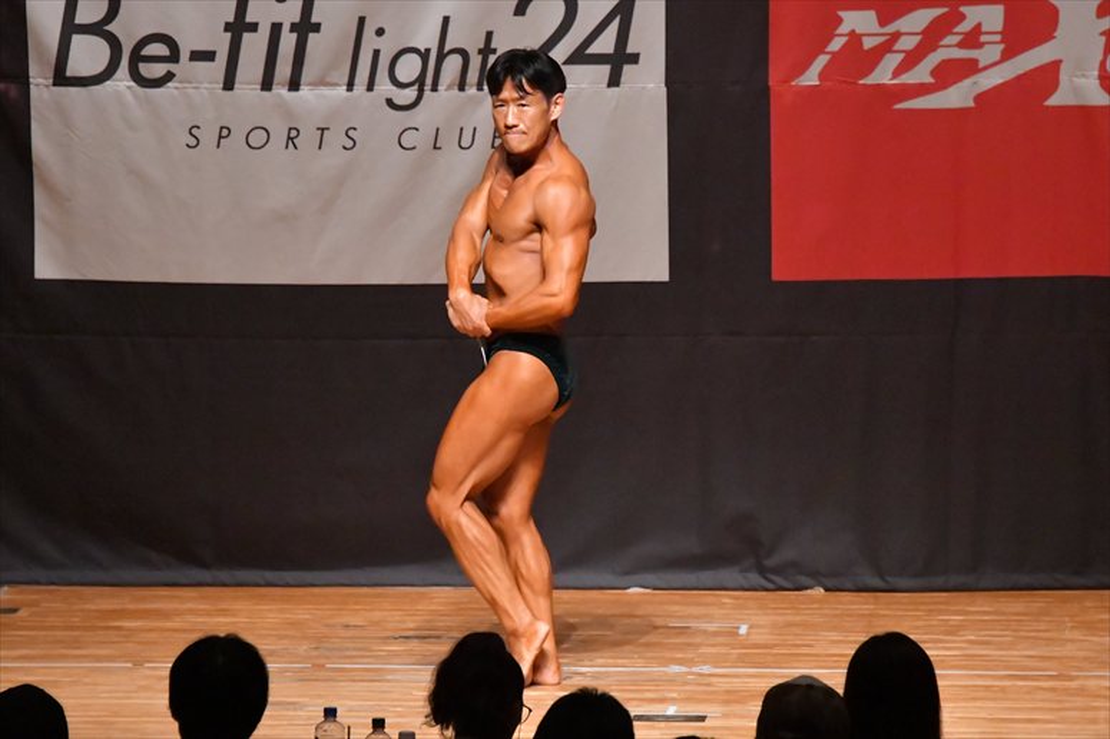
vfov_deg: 4.8
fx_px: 8783
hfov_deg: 7.2
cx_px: 555
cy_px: 370
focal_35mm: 285
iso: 12800
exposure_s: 1/400
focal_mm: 190
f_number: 5.6
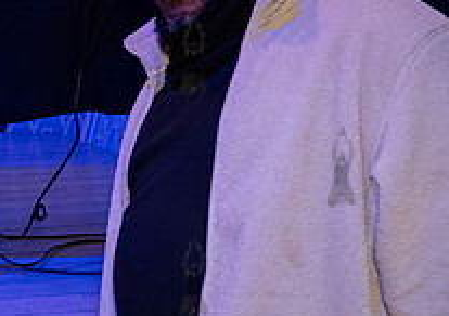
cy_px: 166
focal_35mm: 102
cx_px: -139
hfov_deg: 18.3
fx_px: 1295
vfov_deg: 13.9
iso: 10000
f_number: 3.5
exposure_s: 1/400
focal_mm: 35
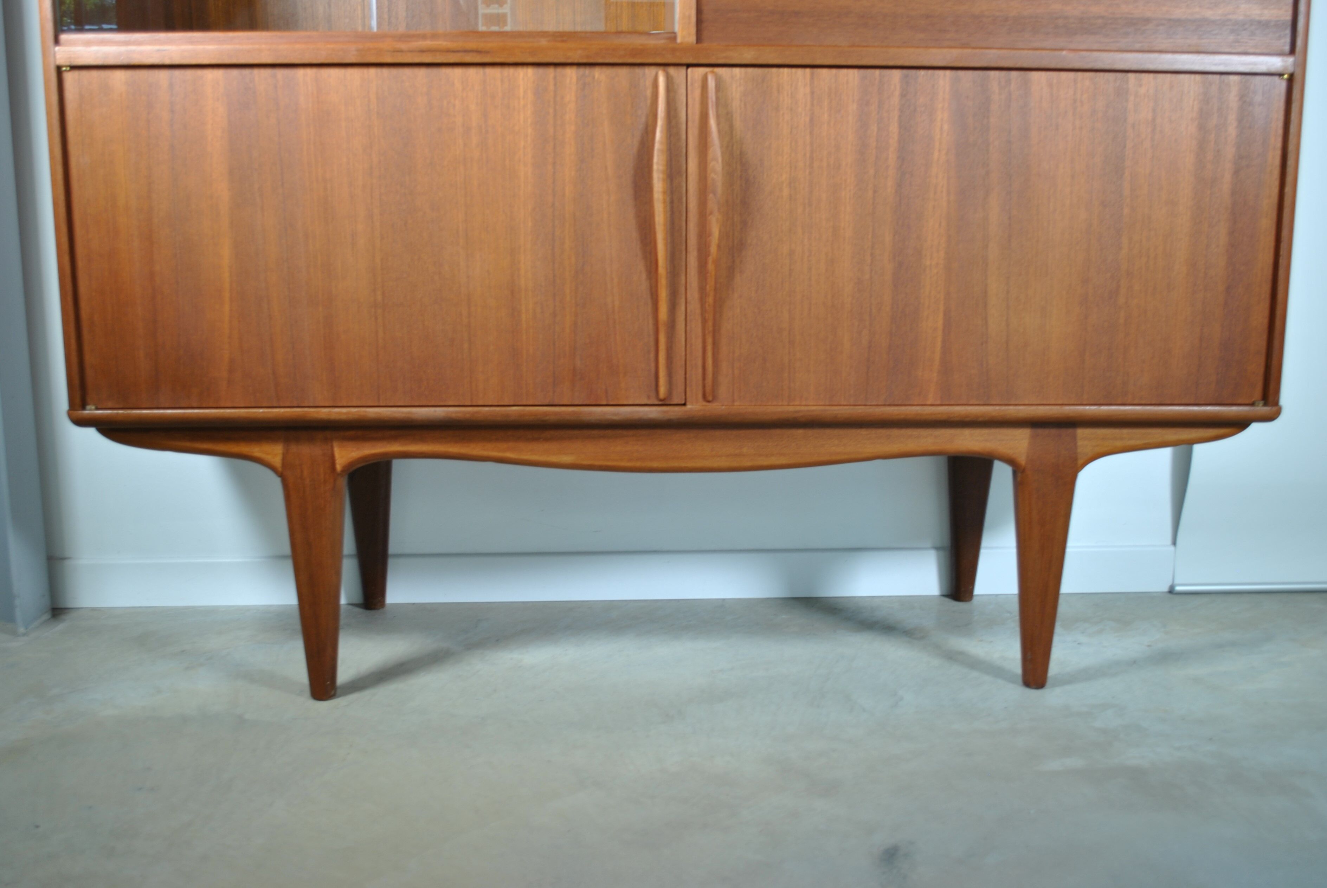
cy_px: 444
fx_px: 1329
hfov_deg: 53.1
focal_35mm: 36
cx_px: 664
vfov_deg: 37.0
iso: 100
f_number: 4
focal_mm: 24
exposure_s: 1/13
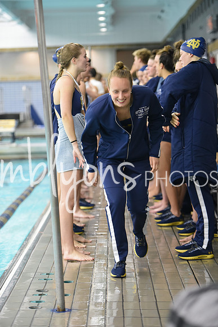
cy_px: 164
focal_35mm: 105
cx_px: 109
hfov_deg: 13.0
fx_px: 953
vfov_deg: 19.5
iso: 3200
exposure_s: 1/400
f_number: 2.8
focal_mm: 105
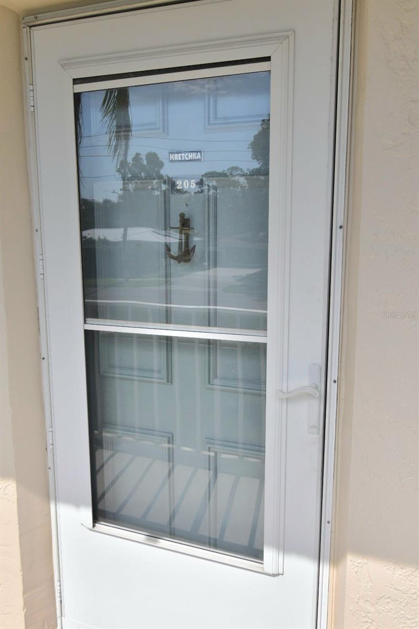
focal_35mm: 30
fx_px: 524
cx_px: 210
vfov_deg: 61.9
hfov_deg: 43.6
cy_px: 314
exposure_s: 1/500
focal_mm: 20
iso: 200
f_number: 11
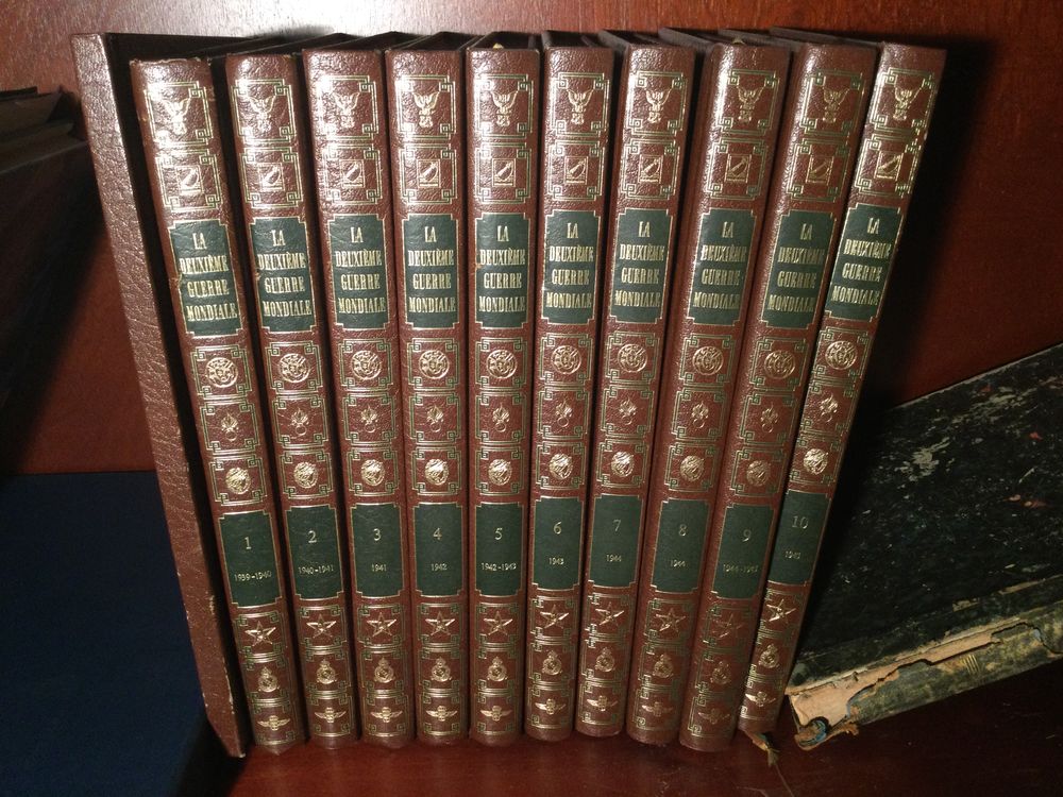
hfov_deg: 58.4
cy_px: 398
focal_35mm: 31
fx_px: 952
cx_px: 532
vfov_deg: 45.4
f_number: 2.4
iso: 125
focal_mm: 3.3
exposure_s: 1/33
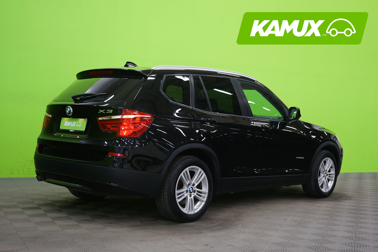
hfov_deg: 41.9
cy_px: 126
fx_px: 493
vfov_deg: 28.6
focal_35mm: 47
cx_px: 189
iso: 400
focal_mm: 47
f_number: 4.5
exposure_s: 1/8
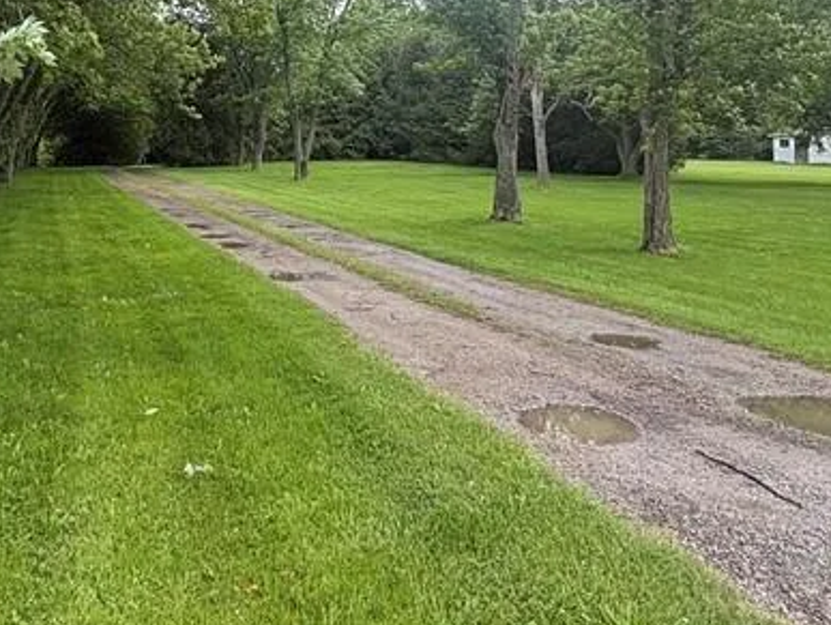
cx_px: 221
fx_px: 889
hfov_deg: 48.4
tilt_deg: +6.3
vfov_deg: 36.1
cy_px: 52
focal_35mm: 37
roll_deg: +0.2
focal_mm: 2.22
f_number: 2.2
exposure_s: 1/375
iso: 64
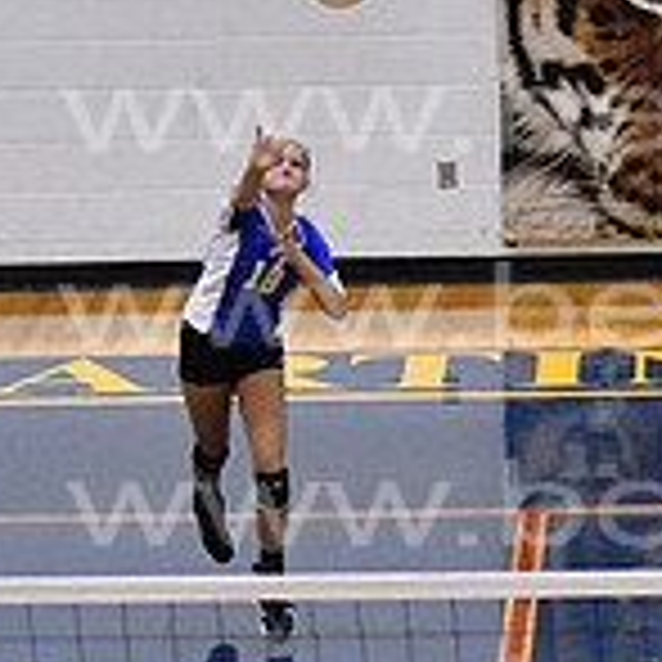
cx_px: 1090
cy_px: 218
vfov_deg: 2.5
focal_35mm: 703
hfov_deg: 2.5
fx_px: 15210
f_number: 4
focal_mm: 140
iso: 8000
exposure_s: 1/640
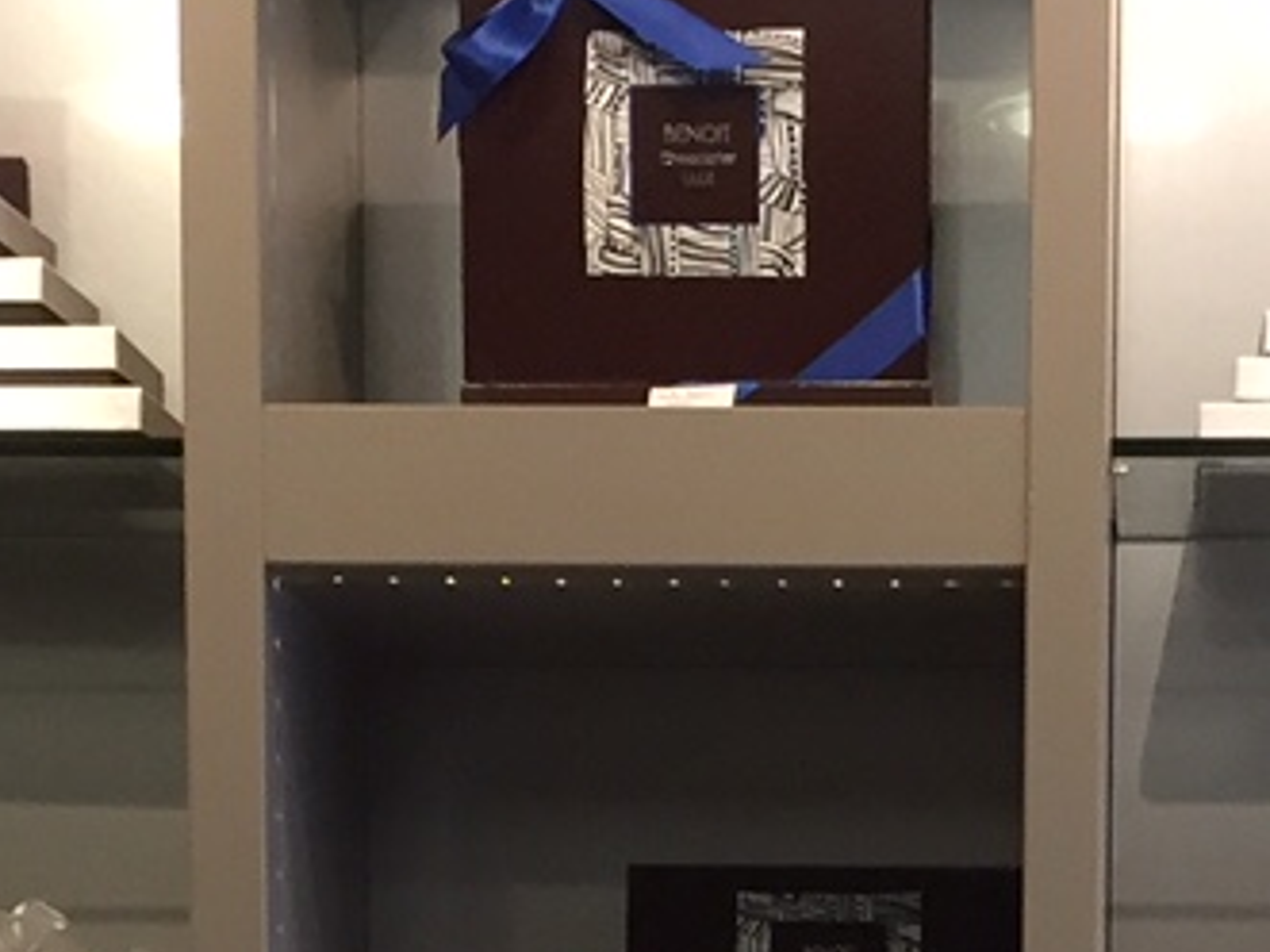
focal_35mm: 143
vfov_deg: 9.5
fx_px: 5245
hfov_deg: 13.8
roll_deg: -1.6
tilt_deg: -6.0
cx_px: 905
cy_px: 2065
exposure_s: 1/33
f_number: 2.2
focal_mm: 4.15
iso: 50
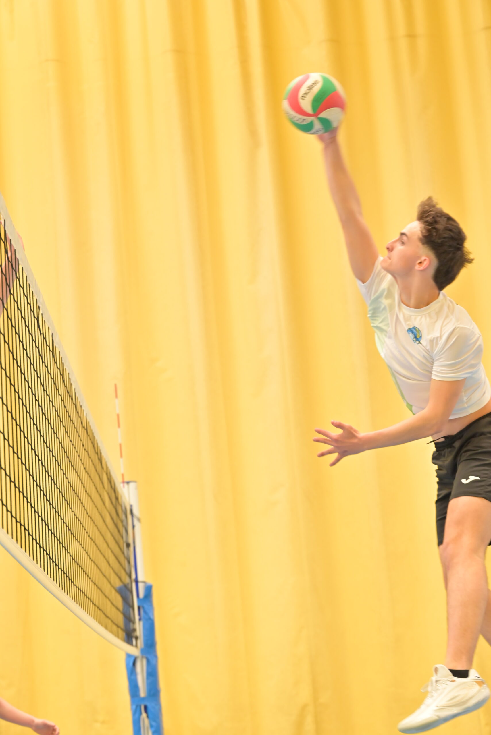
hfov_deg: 16.7
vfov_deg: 24.8
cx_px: 246
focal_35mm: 82
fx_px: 1676
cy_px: 368
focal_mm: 82
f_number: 4.5
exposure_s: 1/640
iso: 2500
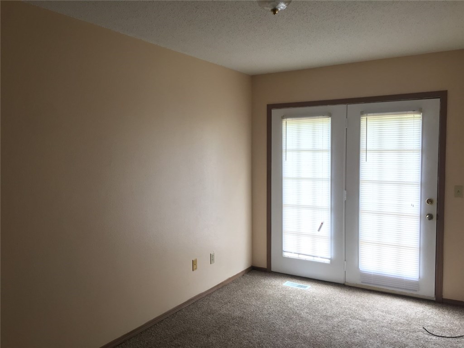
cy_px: 174
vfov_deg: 48.2
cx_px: 232
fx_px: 389
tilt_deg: -3.8
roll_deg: +0.8
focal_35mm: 29
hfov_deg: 61.7
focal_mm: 4.15
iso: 64
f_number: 2.2
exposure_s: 1/30
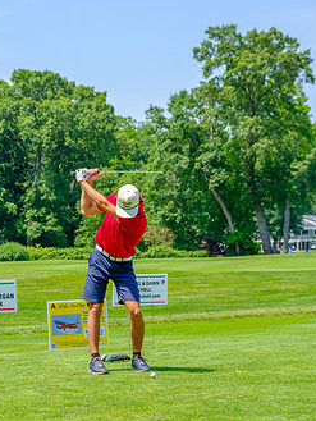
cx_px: 134
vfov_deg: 18.0
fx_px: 1326
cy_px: 243
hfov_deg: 13.6
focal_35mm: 109
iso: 200
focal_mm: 55
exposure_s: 1/500
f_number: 5
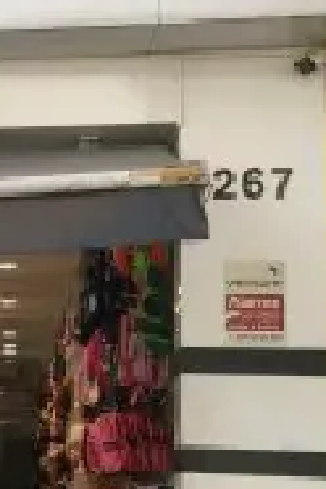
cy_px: 313
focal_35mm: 87
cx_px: -239
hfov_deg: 14.1
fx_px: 1182
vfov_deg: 23.3
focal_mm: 4.77
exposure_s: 1/204
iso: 112
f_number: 1.75
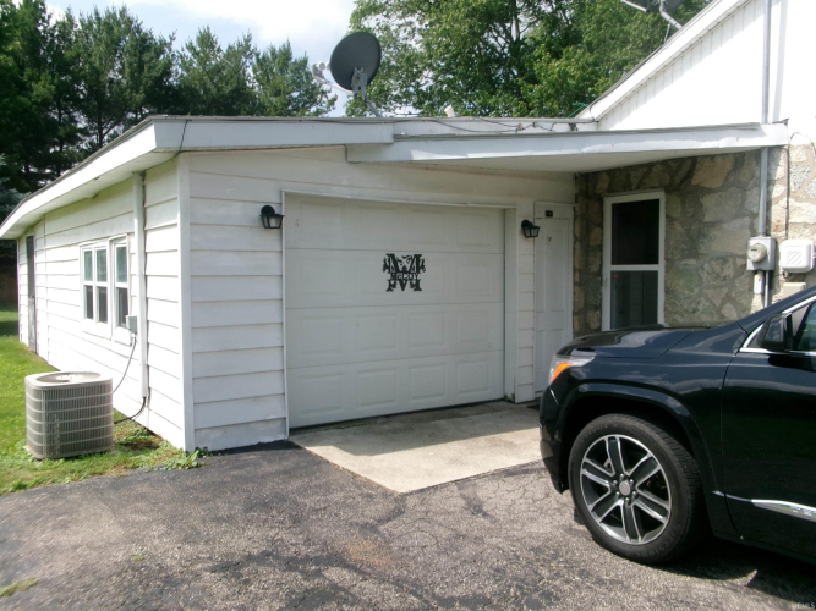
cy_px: 306
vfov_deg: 49.7
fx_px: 660
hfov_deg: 63.5
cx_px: 408
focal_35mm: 28
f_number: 10.8
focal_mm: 5.1
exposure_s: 1/100
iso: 100
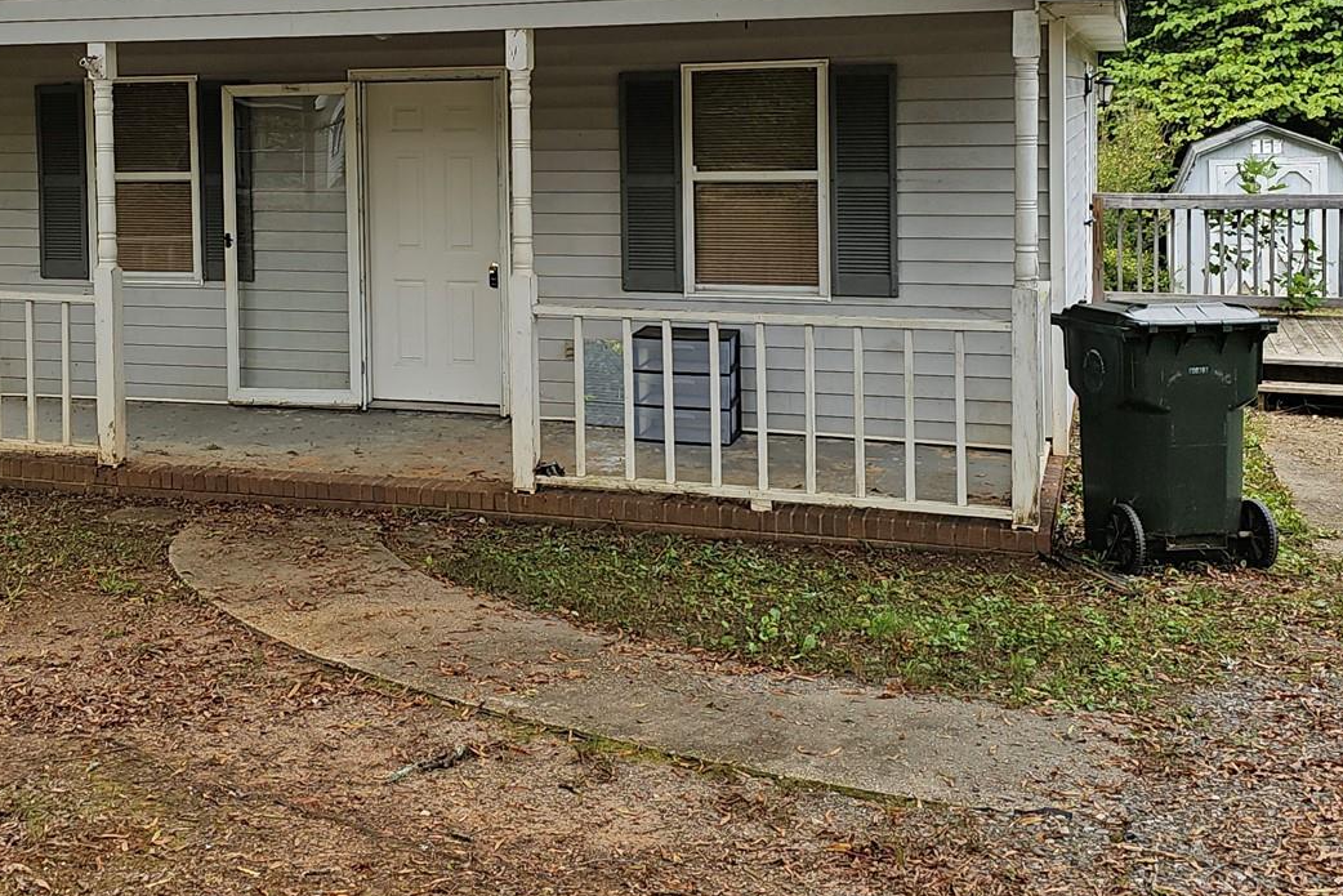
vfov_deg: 28.1
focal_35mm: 47
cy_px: 188
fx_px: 1753
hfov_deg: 41.3
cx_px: 433
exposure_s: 1/120
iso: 16
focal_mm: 6.3
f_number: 1.7
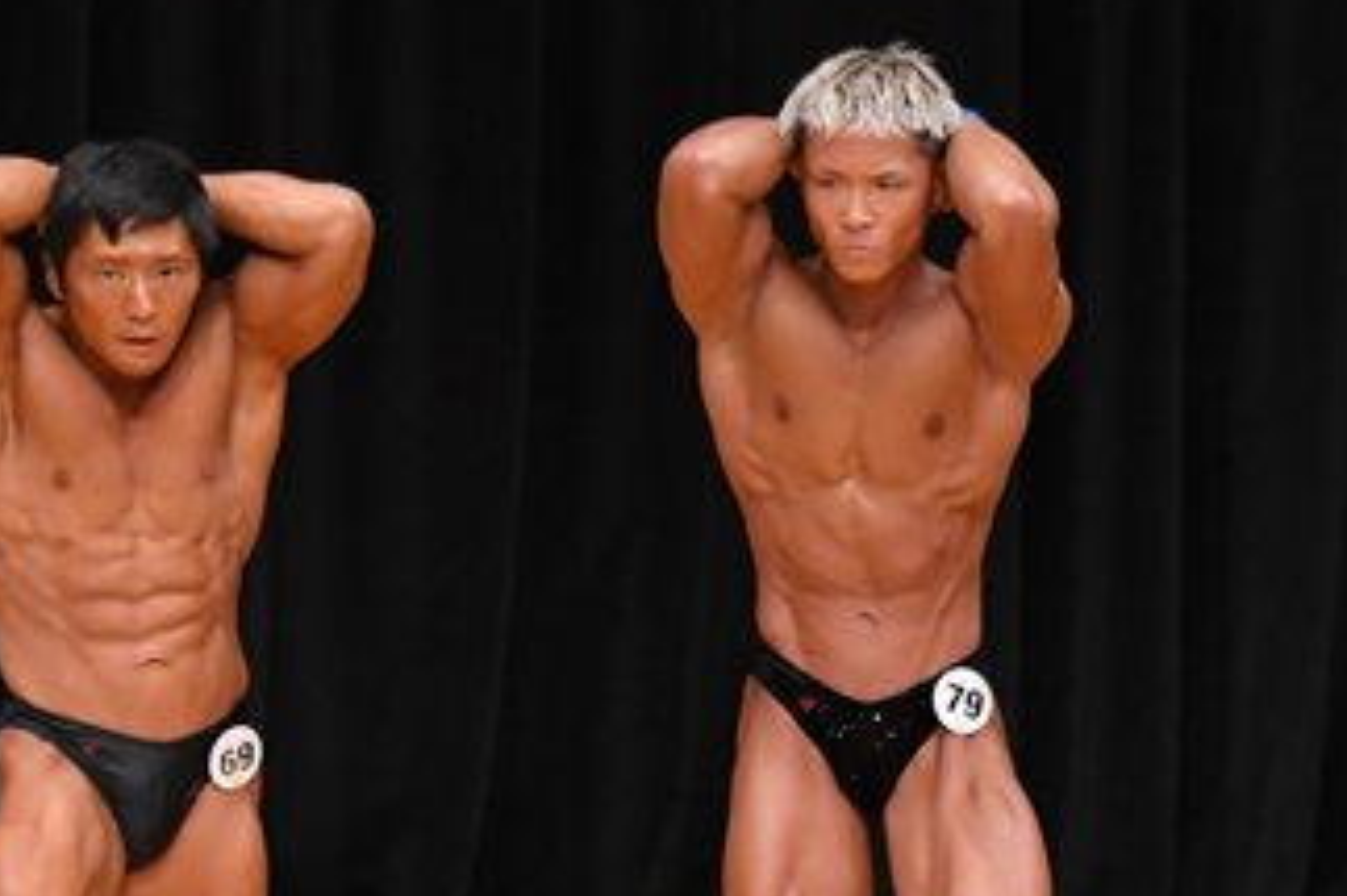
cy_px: 750
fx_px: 19483
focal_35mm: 521
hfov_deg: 4.0
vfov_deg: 2.6
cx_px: 1182
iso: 4000
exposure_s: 1/400
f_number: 5.6
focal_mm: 145
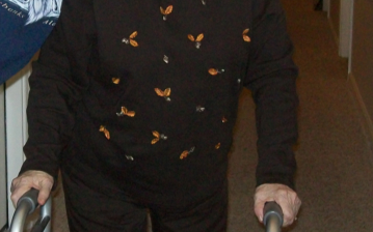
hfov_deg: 24.0
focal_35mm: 85
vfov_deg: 15.2
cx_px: 78
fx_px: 864
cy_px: 21
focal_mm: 6
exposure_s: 1/60
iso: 160
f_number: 2.7
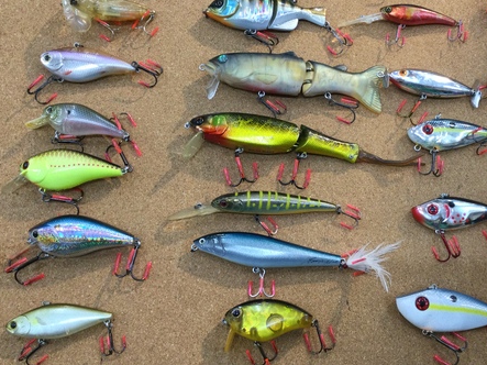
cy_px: 173
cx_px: 299
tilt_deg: -76.8
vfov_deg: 34.3
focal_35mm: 42
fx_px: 591
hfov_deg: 44.5
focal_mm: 3.3
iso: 32
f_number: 2.4
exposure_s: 1/30
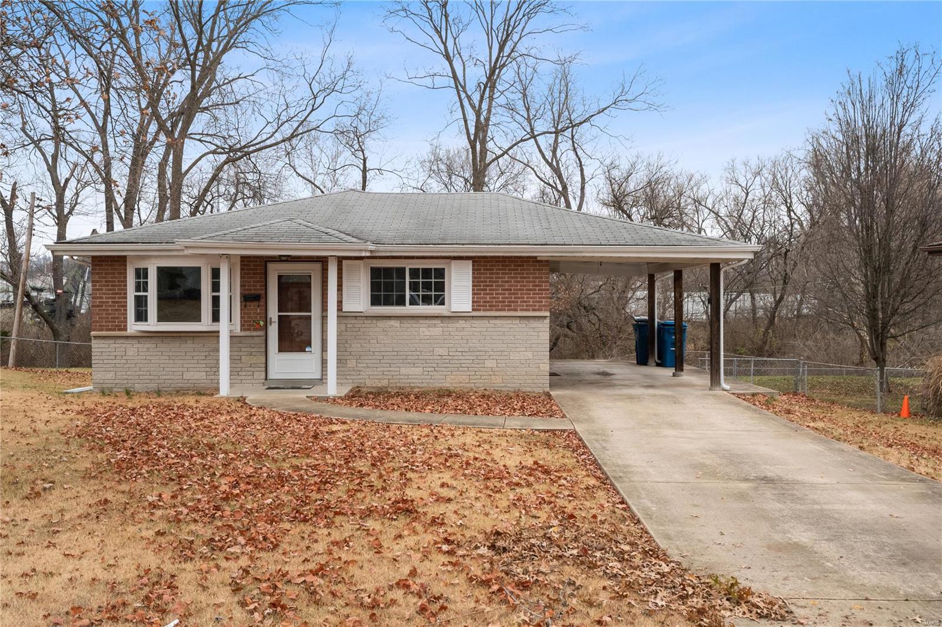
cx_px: 471
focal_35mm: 36
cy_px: 314
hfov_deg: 53.1
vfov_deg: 36.9
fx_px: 942
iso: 400
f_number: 9
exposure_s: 1/100
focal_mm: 18
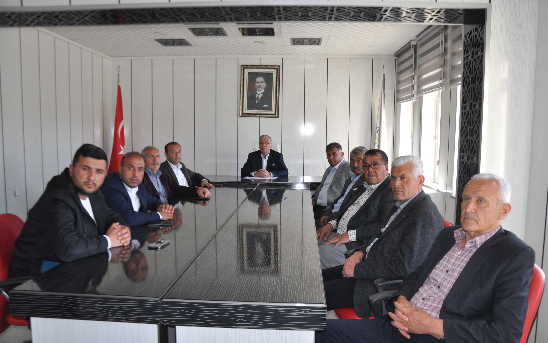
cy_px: 168
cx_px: 274
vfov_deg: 44.5
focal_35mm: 28
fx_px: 418
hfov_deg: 66.5
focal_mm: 18
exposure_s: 1/200
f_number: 3.5
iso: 500
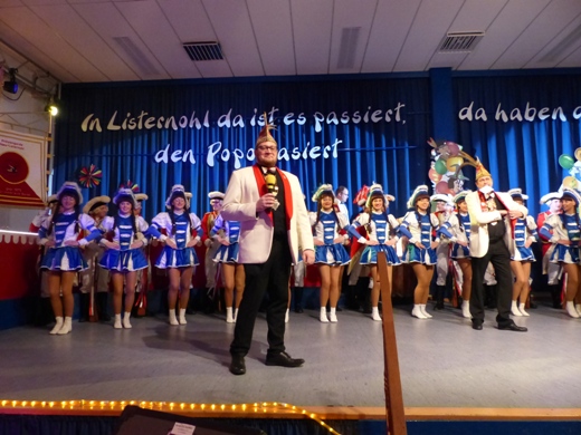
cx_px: 290
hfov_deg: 69.4
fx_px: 420
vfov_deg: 54.9
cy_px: 218
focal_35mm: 25
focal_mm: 4.5
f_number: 2.8
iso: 800
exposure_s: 1/50
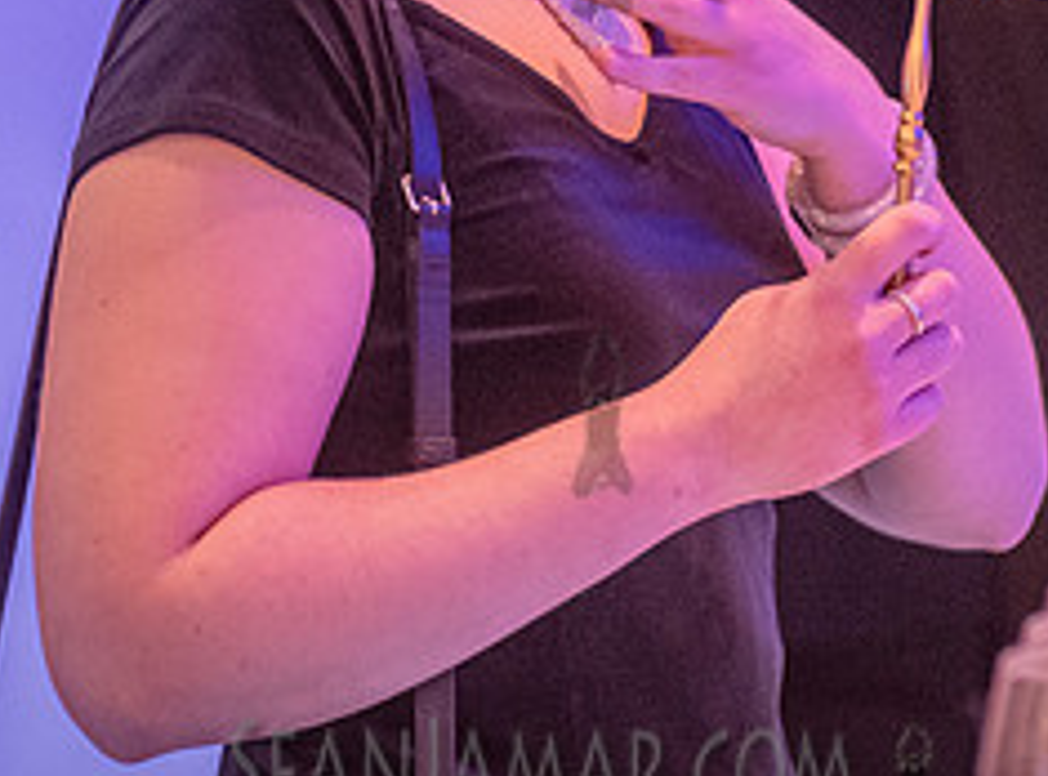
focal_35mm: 212
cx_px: 460
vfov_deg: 6.9
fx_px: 6389
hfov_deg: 9.4
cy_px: -71
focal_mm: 80
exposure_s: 1/100
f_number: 3.5
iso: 8000
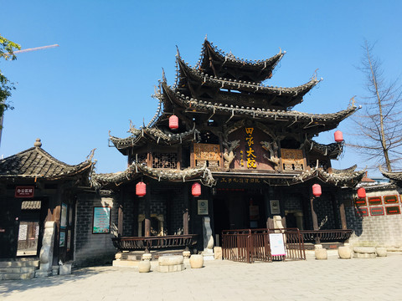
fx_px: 337
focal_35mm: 29
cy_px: 150
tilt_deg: +14.9
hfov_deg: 61.7
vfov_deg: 48.2
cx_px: 201
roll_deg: +1.4
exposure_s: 1/725
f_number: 2.2
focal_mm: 4.15
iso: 25
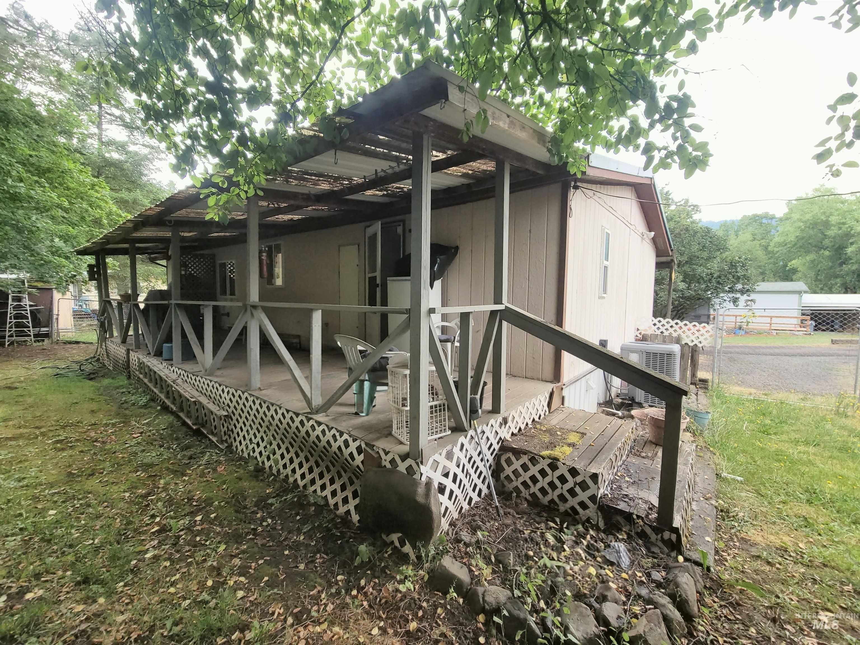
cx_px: 430
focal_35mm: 13
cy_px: 322
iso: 64
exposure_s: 1/147
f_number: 2.2
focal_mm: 2.2
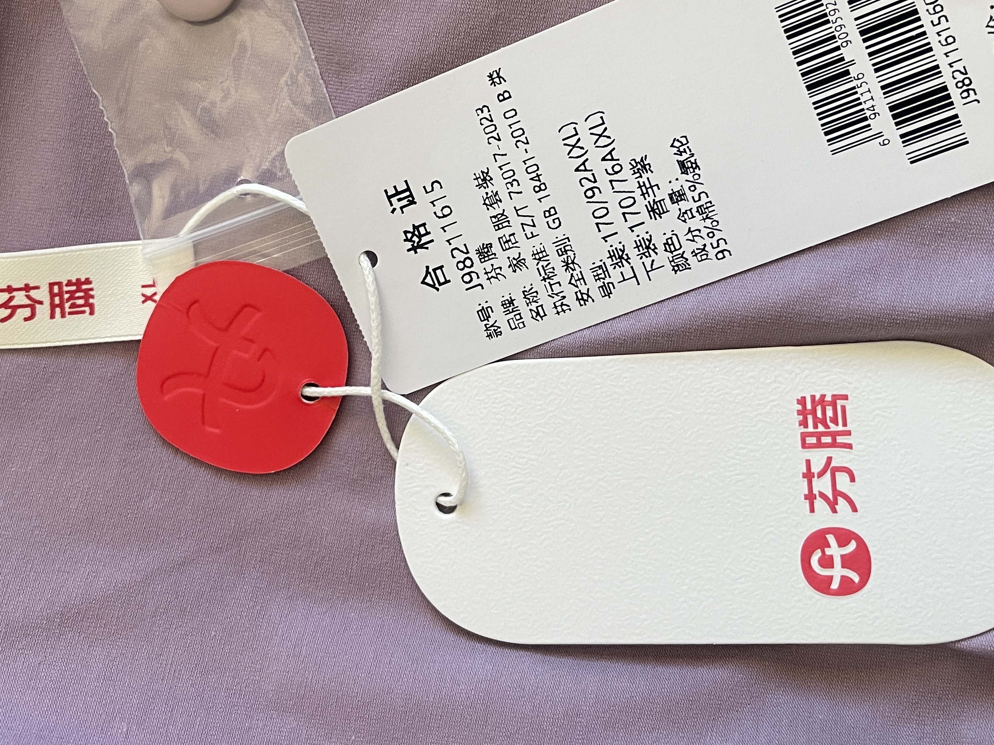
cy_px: 216
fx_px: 1206
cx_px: 448
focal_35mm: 42
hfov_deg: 44.7
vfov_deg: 33.9
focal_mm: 5.1
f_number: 1.6
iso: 125
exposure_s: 1/97
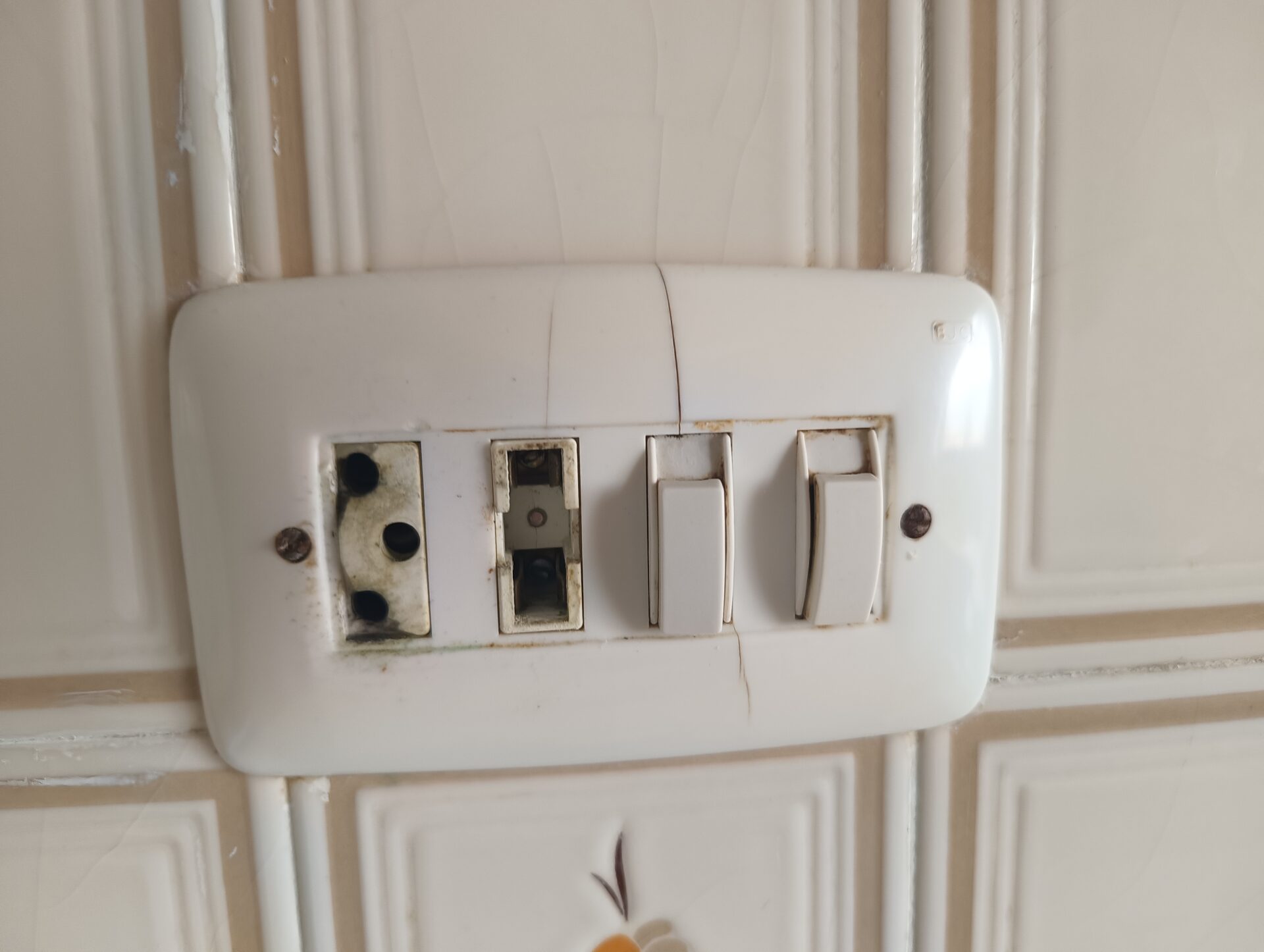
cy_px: 476
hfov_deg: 73.8
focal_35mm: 23
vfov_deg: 59.0
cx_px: 632
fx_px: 841
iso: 500
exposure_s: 1/50
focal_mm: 6.06
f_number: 1.69
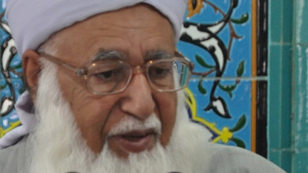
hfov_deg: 6.2
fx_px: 2841
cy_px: 139
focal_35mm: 348
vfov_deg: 3.5
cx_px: 81
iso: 1600
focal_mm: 92
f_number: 5.6
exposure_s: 1/100
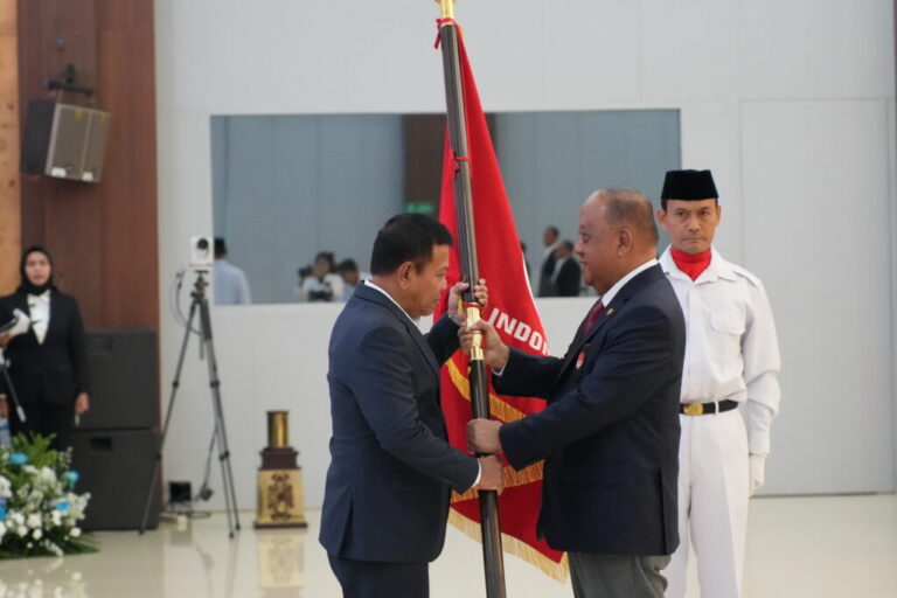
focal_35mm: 141
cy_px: 299
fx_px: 3513
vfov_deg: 9.7
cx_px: 448
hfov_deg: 14.6
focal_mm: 94
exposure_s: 1/160
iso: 5000
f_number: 4
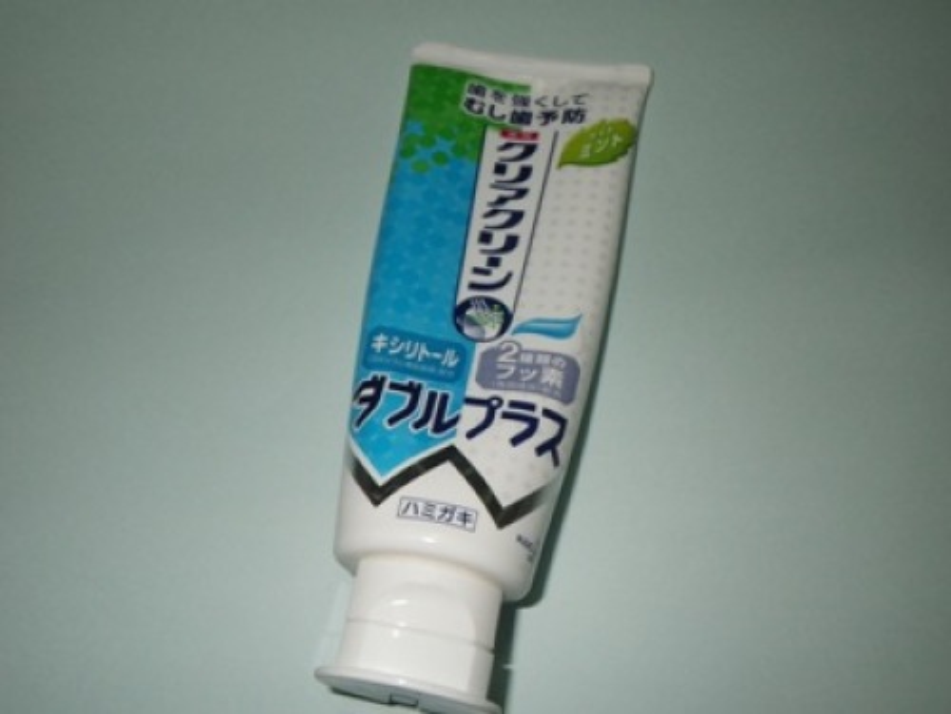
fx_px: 934
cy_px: 357
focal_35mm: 34
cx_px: 476
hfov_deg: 54.0
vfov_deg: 41.8
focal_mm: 6.1
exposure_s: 1/50
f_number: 4.6
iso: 160
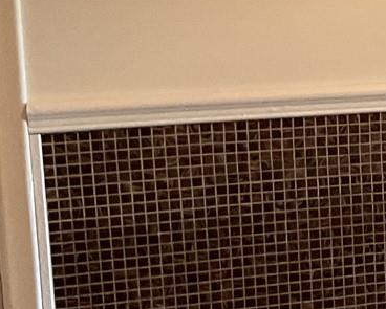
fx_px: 1406
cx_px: 721
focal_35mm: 123
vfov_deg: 12.5
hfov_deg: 13.7
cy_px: 118
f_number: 1.8
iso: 125
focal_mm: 3
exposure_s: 1/60
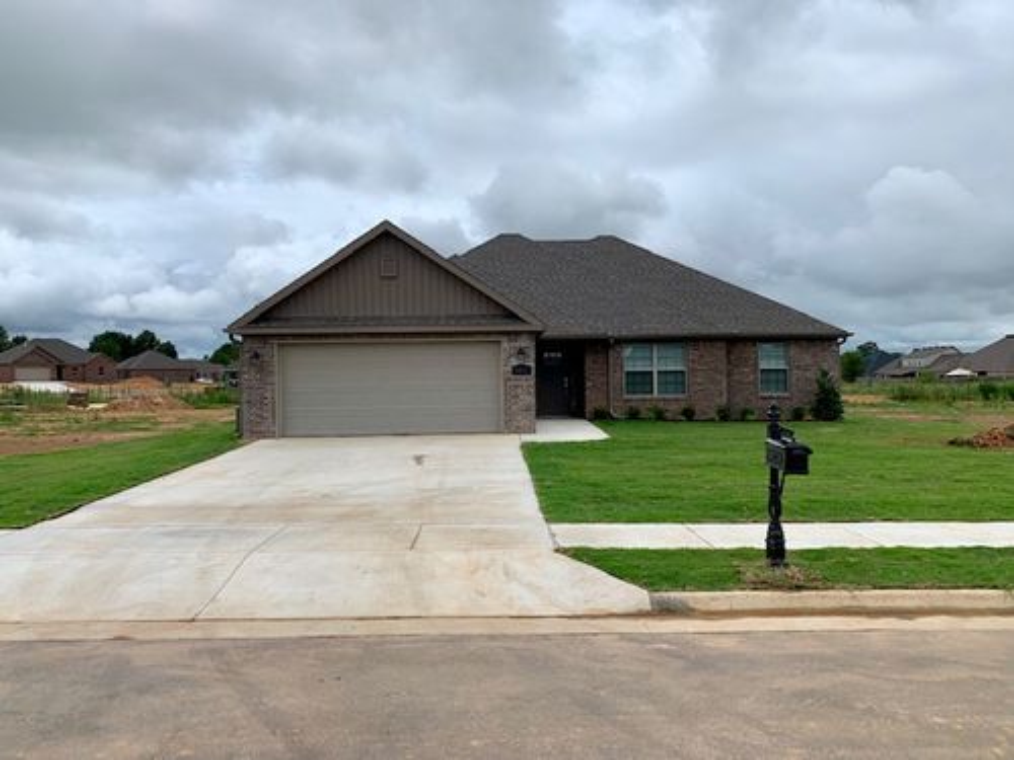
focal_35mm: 26
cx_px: 507
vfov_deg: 53.1
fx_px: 762
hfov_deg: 67.3
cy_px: 380
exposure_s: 1/4902
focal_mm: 4.25
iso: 25
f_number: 1.8
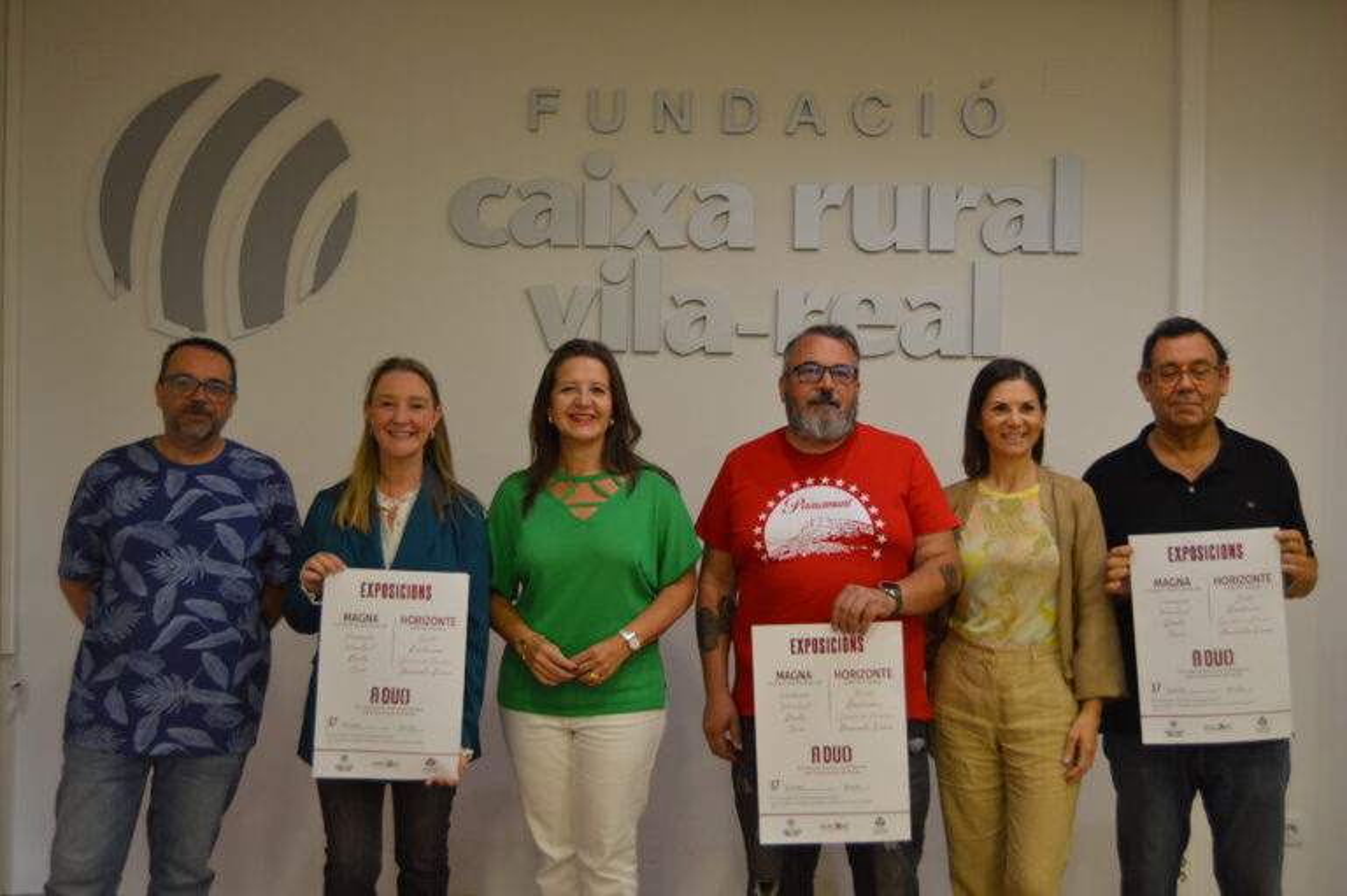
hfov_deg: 55.1
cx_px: 674
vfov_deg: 38.3
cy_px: 448
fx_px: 1290
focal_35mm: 34
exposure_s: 1/60
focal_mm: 23
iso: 720
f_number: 3.8
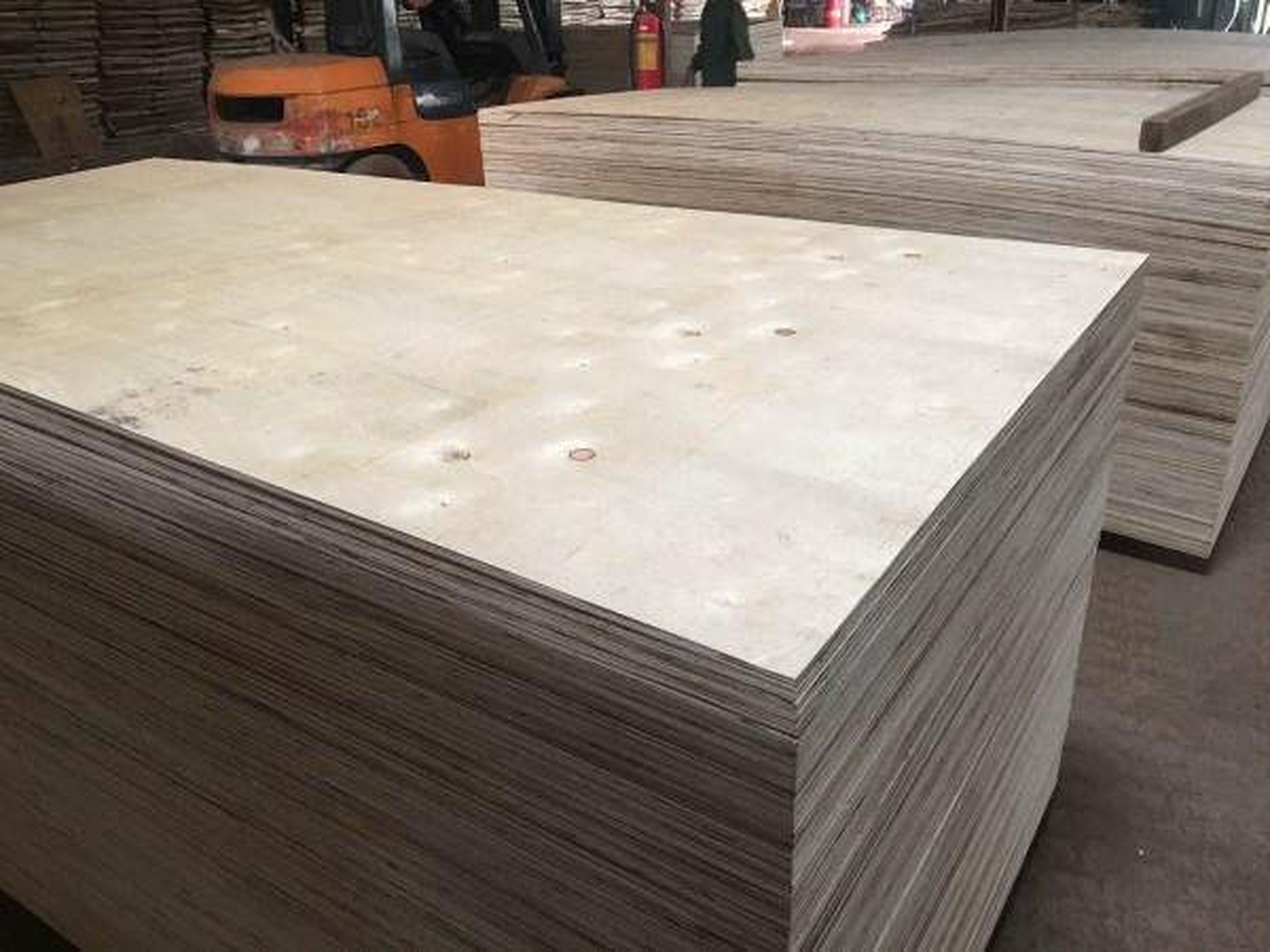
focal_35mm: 29
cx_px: 635
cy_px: 476
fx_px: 1064
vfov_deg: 48.2
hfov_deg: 61.7
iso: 50
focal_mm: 4.15
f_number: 2.2
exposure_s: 1/17
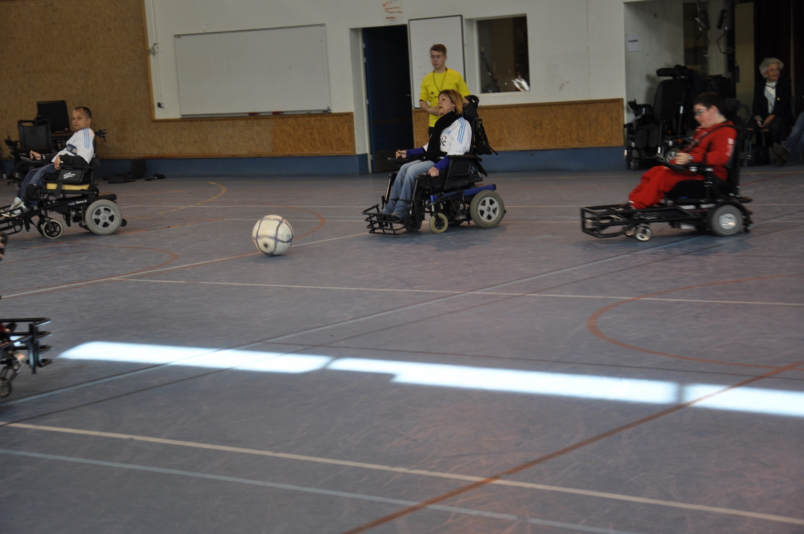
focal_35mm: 75
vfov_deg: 18.1
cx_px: 402
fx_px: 1673
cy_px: 267
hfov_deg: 27.0
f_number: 5
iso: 400
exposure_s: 1/100
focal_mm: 50
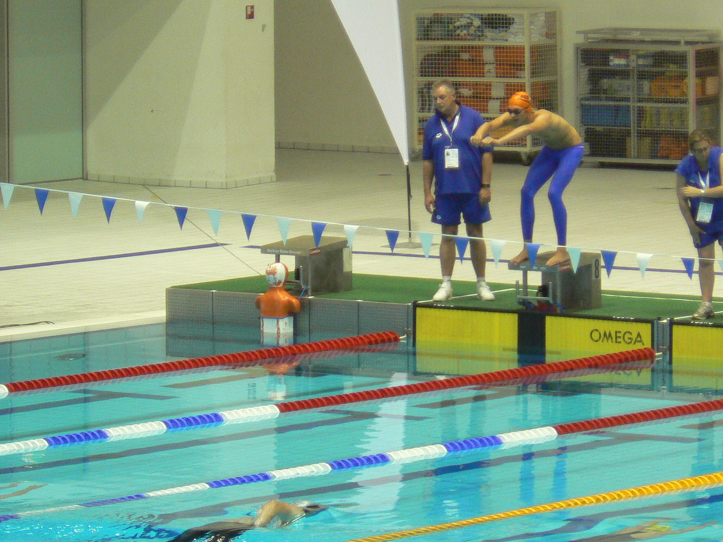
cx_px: 362
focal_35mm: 325
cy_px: 271
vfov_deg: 4.6
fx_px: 6788
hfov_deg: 6.1
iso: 200
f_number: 3.3
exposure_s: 1/80
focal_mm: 39.5
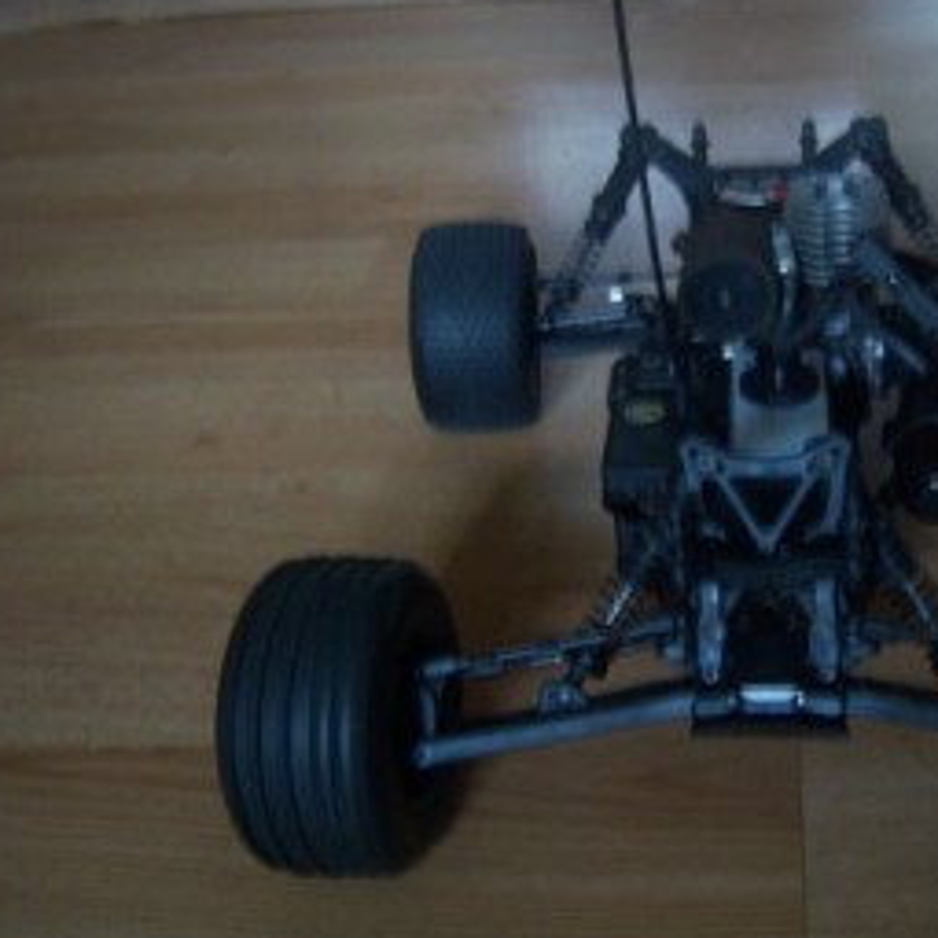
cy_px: 427
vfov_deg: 34.0
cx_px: 699
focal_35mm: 50
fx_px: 1533
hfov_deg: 33.4
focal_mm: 7.5
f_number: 2.8
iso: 160
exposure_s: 1/8
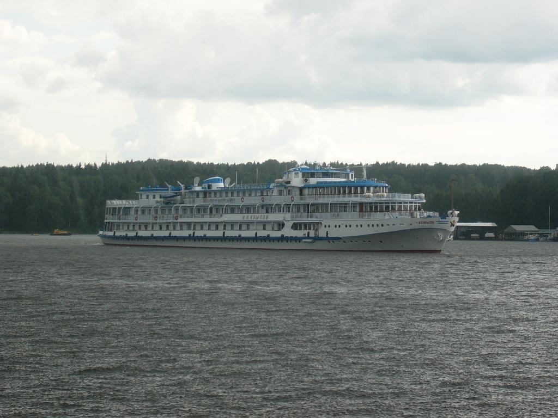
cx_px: 279
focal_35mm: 105
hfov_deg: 18.7
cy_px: 209
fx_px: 1693
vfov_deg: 14.1
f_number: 4.9
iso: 50
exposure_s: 1/125
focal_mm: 17.4
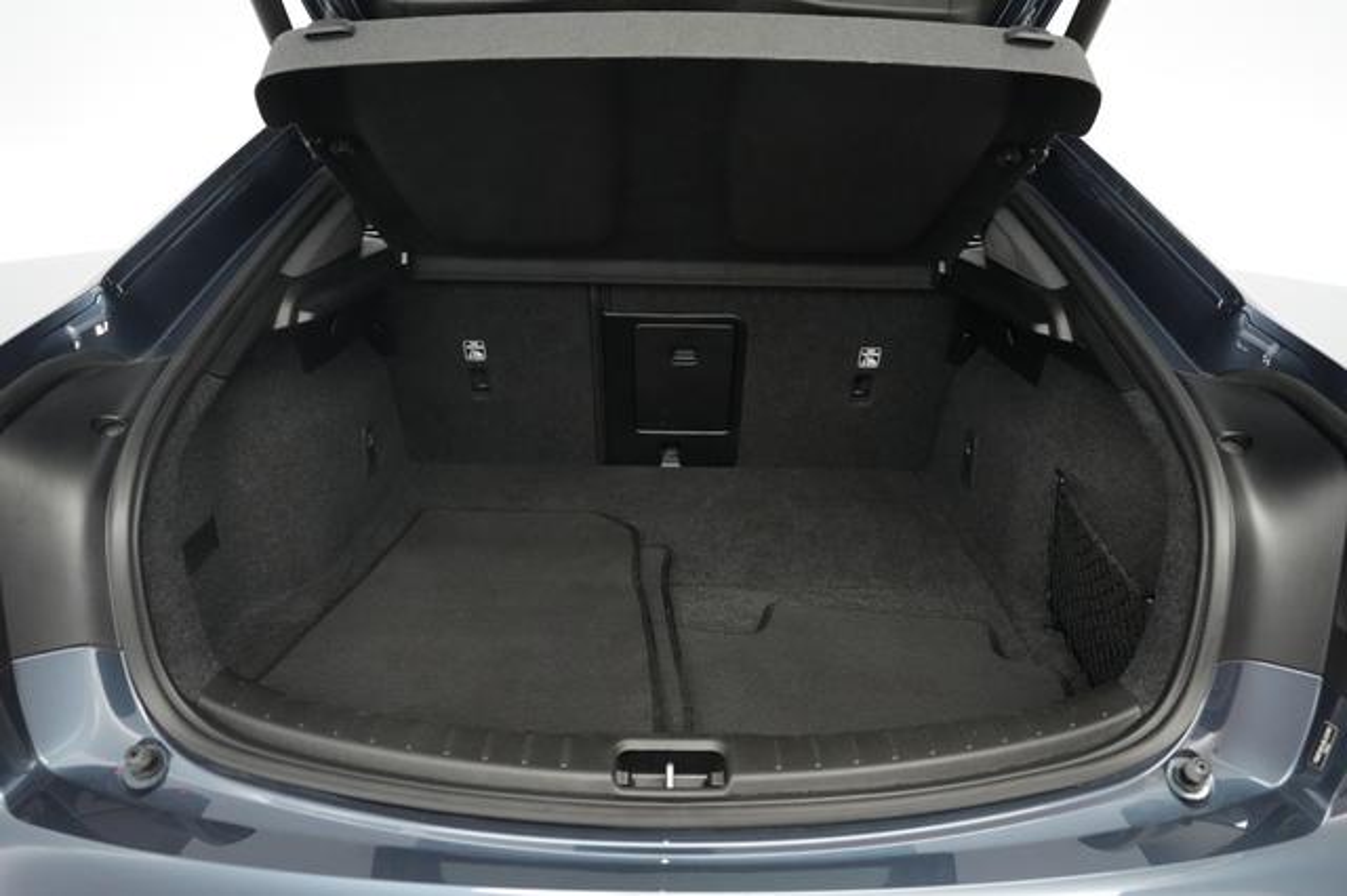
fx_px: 935
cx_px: 674
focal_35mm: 25
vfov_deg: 51.2
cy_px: 448
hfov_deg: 71.5
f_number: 2.8
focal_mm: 25
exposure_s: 1/160
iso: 6400
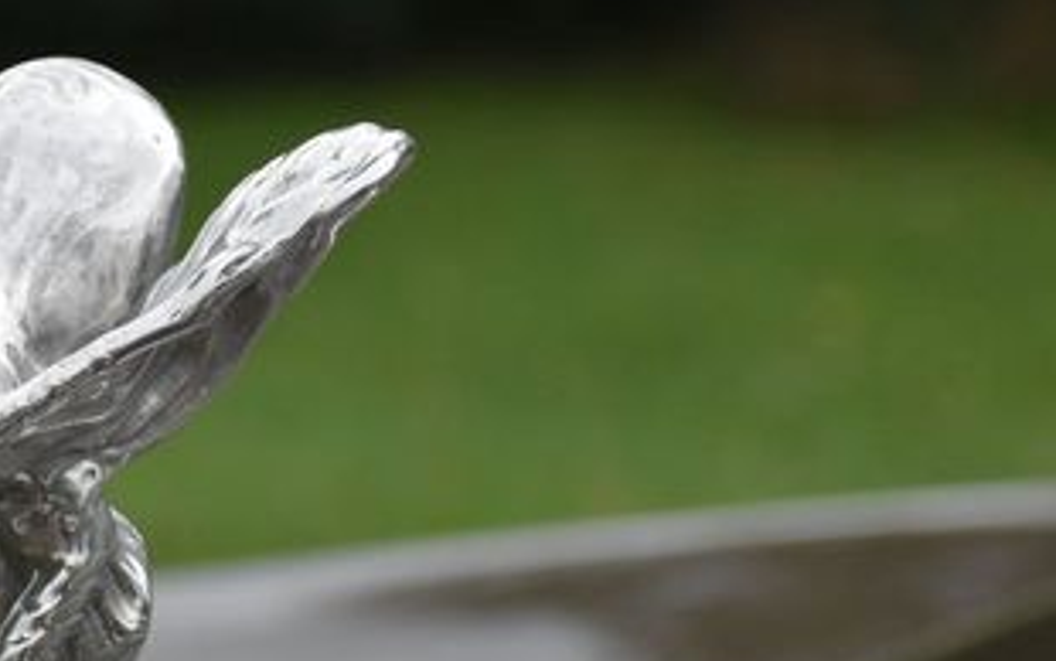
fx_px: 5096
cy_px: 559
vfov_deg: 7.4
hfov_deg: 11.8
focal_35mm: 177
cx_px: 157
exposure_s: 1/1000
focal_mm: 56
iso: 800
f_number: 8
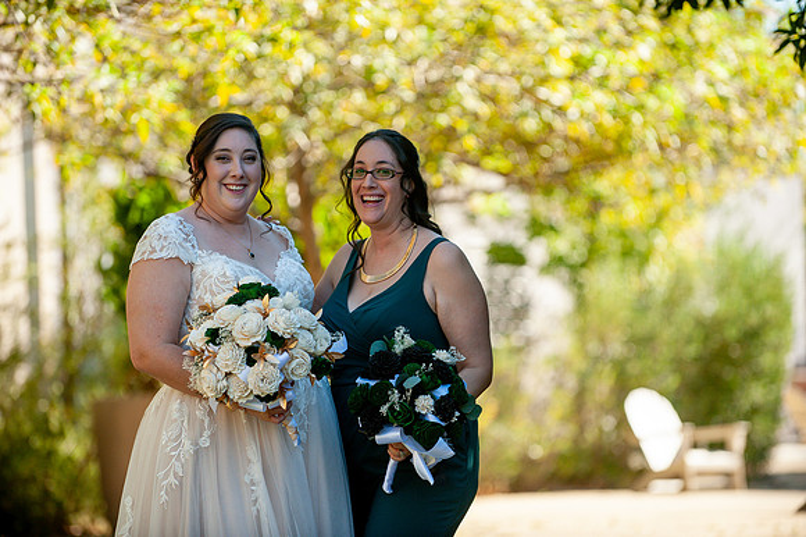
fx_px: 3580
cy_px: 268
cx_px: 403
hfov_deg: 12.8
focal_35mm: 160
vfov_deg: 8.6
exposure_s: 1/2000
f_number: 3.5
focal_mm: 160
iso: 400
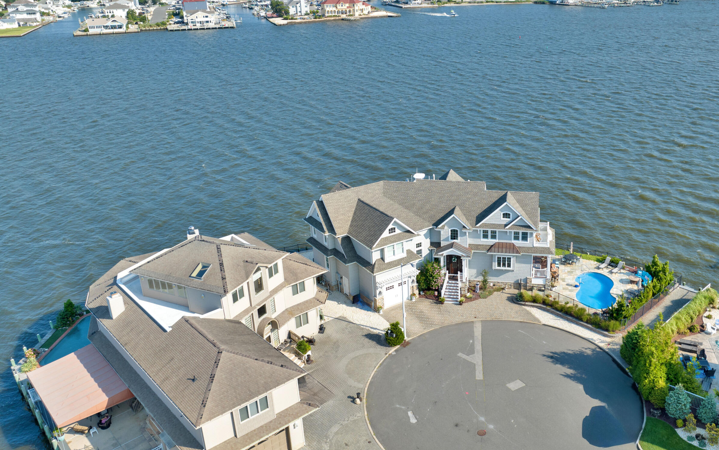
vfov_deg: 39.4
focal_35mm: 32
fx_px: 627
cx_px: 450
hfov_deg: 58.9
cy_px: 211
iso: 100
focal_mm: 12.29
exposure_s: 1/1250
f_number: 2.8
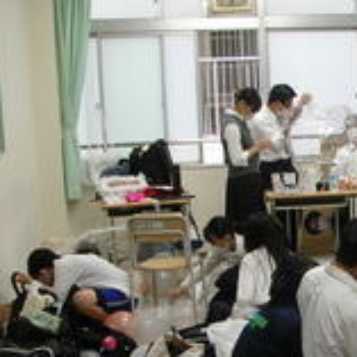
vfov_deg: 21.7
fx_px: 922
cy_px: 280
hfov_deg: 20.8
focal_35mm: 79
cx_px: 398
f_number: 2.8
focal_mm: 5.8
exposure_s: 1/14.4
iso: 50
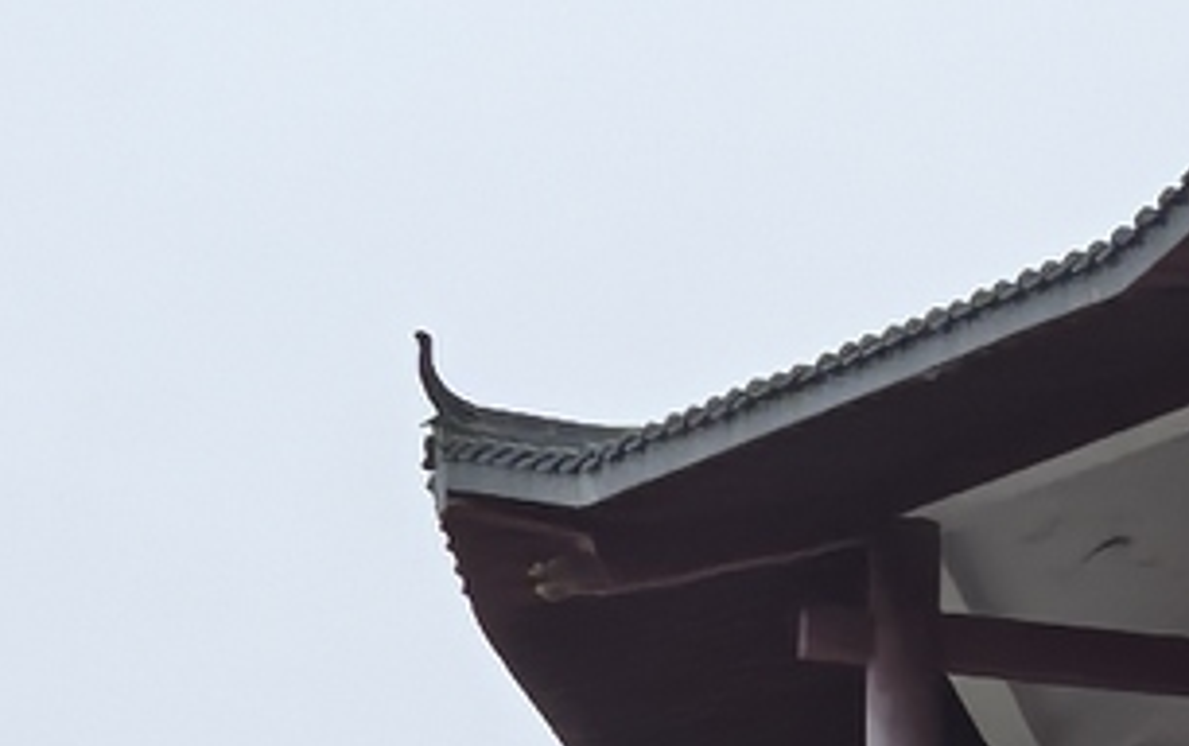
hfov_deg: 7.9
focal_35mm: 255
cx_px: 2312
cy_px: 1399
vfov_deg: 5.1
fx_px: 8272
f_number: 2
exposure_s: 1/592
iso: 50
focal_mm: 6.98
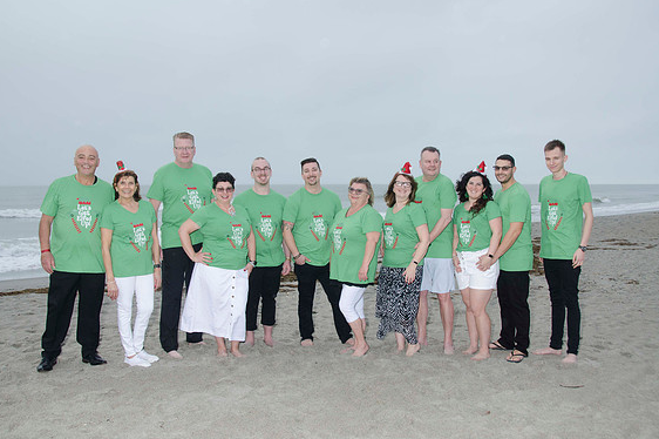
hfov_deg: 55.8
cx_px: 332
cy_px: 223
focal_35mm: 34
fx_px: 622
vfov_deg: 38.8
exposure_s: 1/50
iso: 200
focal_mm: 22
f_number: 5.6
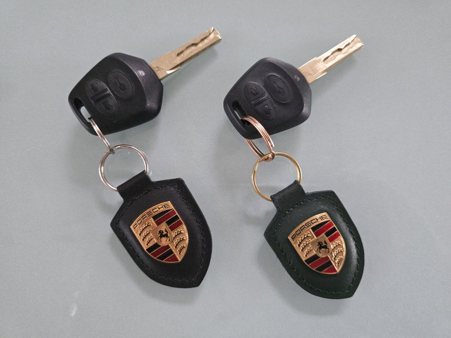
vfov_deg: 58.9
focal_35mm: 23
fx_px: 300
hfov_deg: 73.9
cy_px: 169
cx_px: 226
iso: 1250
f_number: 1.7
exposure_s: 1/101
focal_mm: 6.3
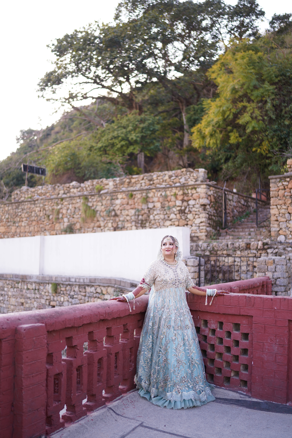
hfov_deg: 37.9
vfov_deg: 54.4
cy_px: 219
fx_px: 426
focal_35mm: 35
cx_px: 146
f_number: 1.4
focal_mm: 35
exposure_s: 1/640
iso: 100
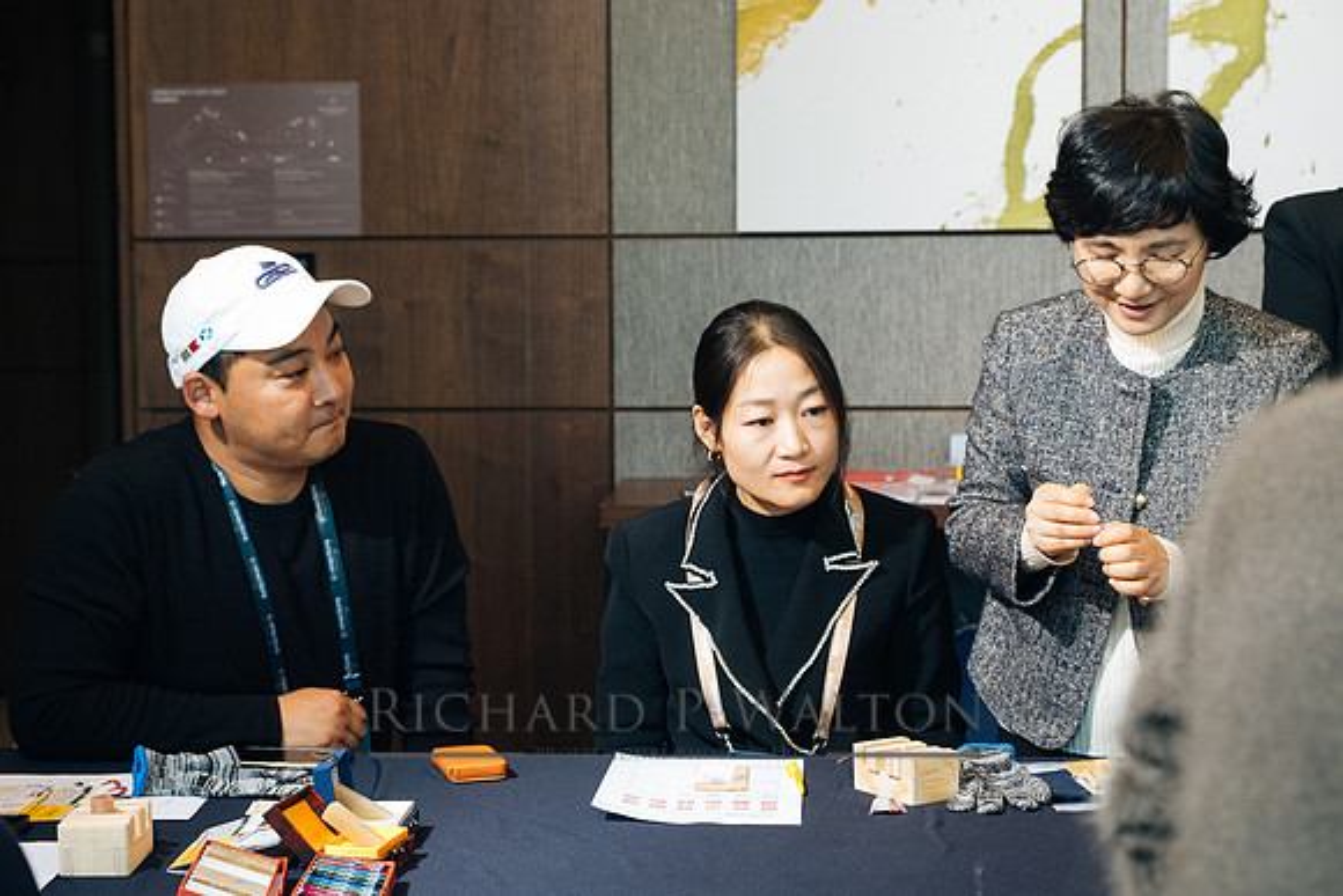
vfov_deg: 23.4
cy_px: 448
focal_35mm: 58
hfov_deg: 34.5
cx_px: 672
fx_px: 2164
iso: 1600
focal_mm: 38.8
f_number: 3.6
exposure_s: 1/250
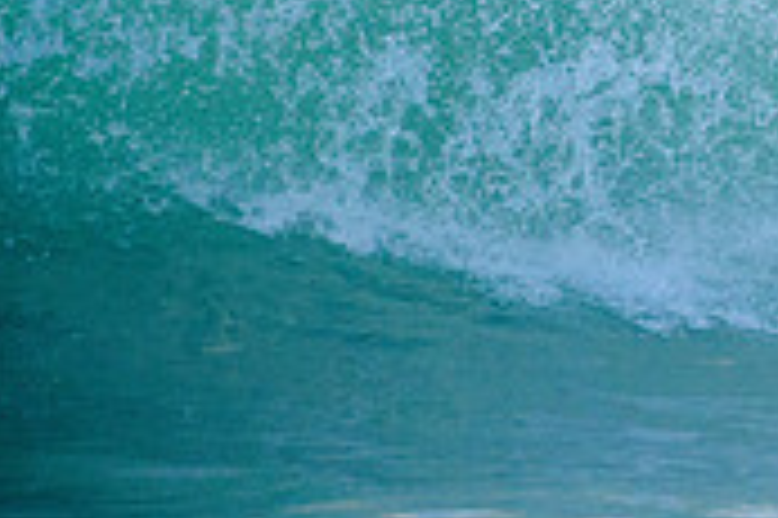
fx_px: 36207
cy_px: -151
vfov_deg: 0.8
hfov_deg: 1.2
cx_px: 1255
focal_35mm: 1677
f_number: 5.6
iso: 1100
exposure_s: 1/2000
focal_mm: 500
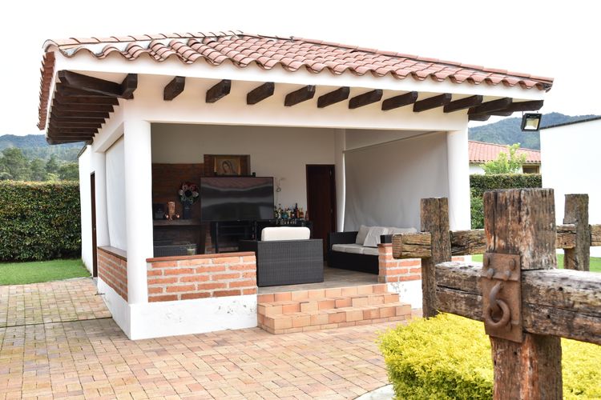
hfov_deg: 53.1
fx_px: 601
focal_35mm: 36
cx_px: 300
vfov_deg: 36.9
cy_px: 200
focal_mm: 24
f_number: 6.3
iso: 125
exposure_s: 1/60
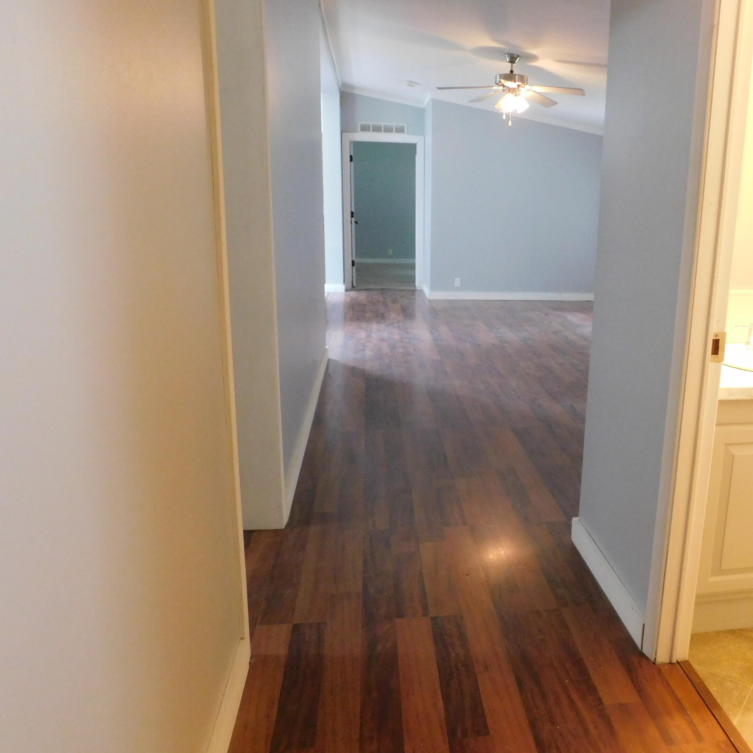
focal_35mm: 28
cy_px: 380
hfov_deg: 56.1
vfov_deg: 57.3
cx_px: 500
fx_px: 689
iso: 640
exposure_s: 1/30
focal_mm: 4
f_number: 3
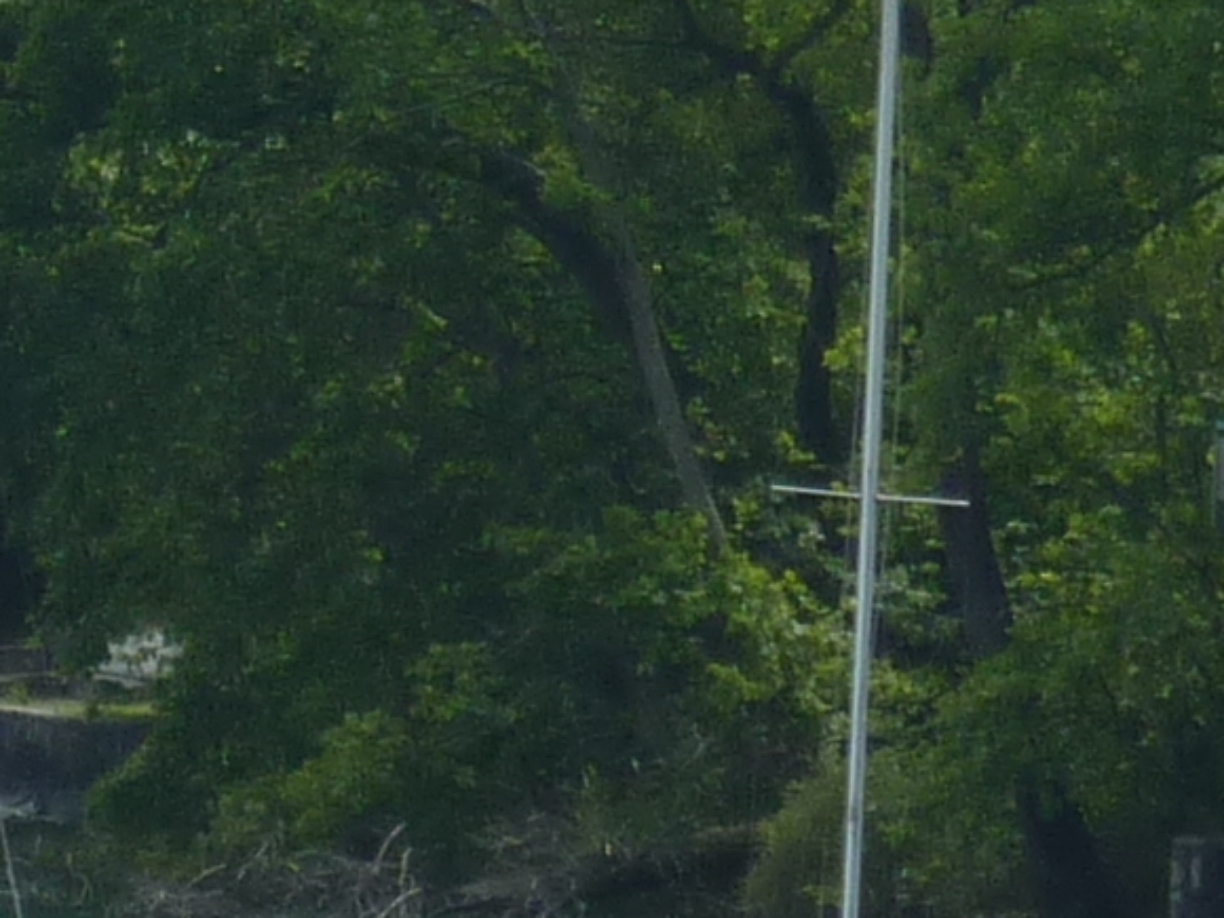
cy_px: 694
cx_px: -393
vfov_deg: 2.0
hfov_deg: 2.6
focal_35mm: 749
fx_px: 26484
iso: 80
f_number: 4.4
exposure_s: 1/500
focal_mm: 19.5
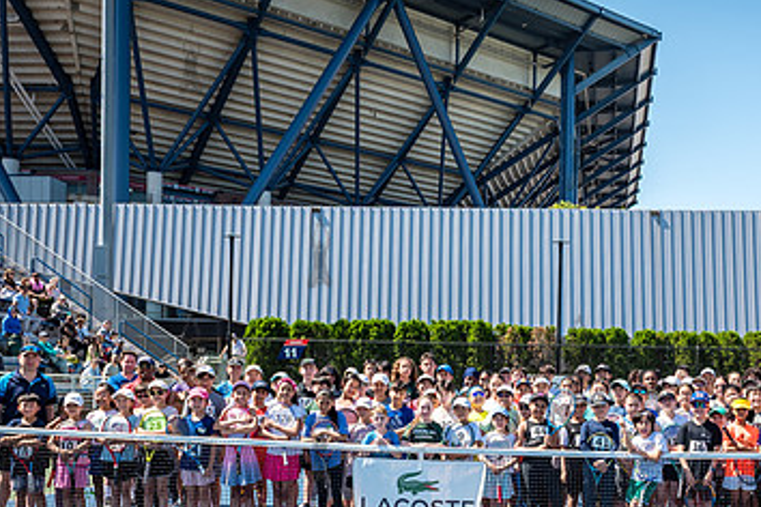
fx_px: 909
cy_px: 415
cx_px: 575
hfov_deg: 43.9
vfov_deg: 30.3
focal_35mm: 43
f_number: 6.3
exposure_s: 1/400
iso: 200
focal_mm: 24
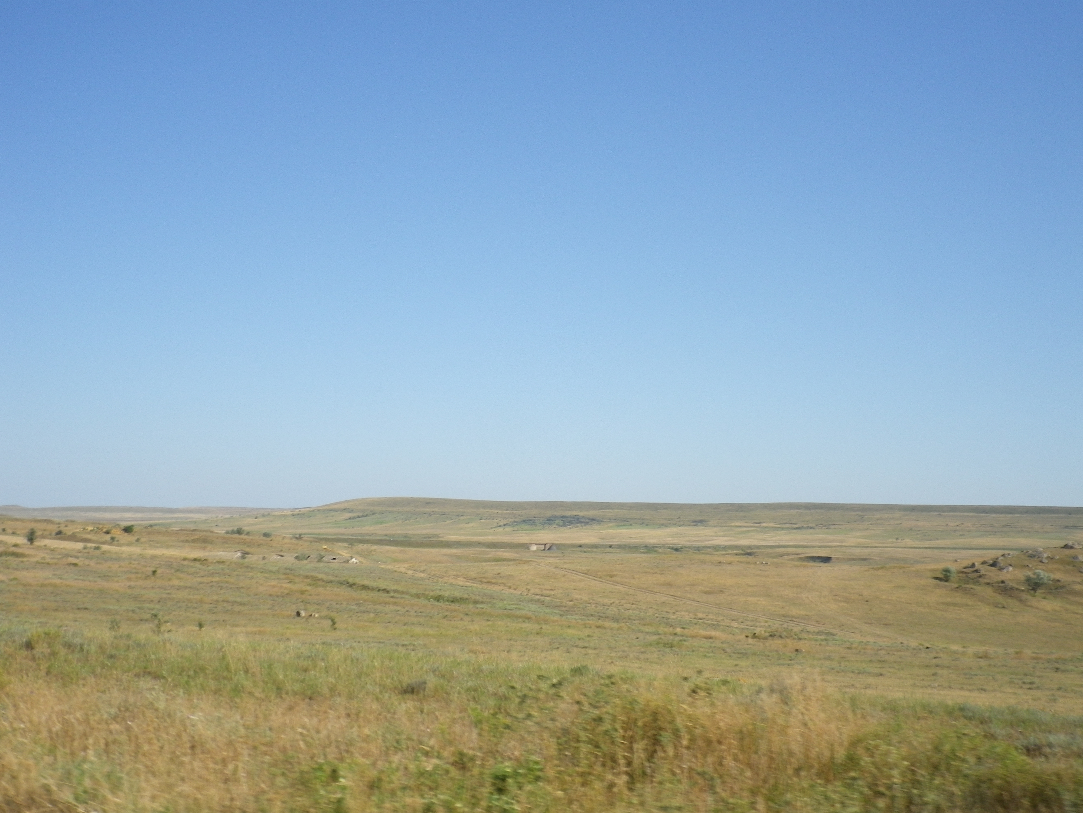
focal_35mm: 47
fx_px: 1470
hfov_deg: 40.4
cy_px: 406
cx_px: 542
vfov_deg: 30.9
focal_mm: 8.46
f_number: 4.6
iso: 80
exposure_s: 1/500
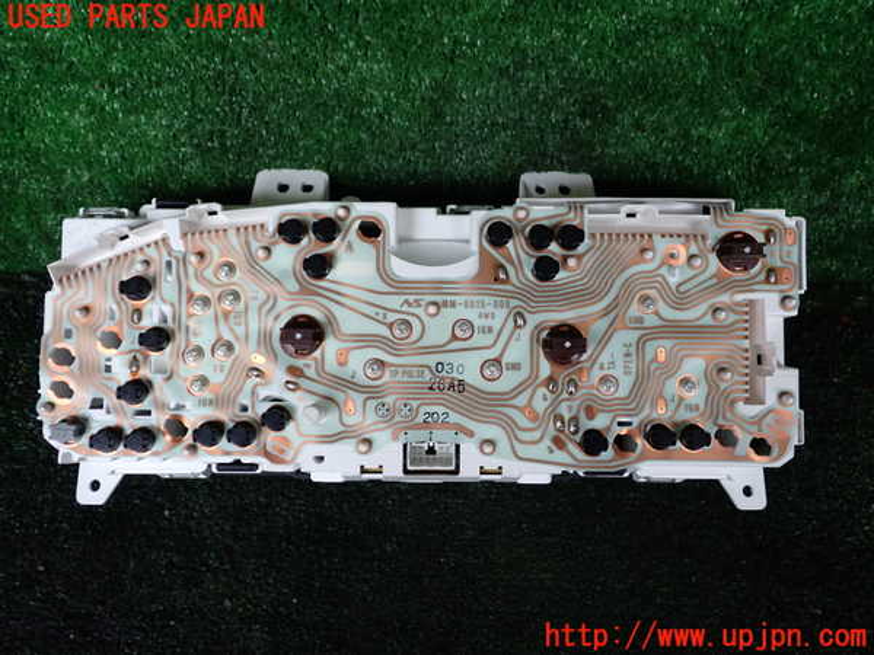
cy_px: 328
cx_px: 437
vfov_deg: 46.8
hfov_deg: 60.0
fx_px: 757
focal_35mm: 30
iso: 200
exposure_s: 1/60
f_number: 2.3
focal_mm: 5.4
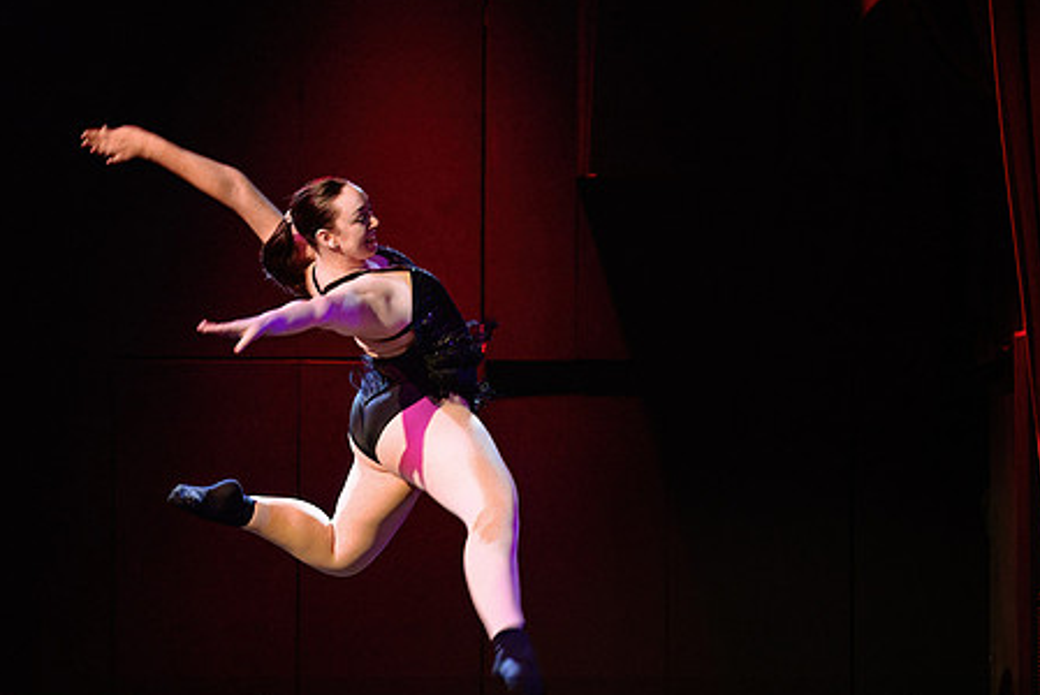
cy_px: 501
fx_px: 5579
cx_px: 458
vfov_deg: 7.1
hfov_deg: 10.6
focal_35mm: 193
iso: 1600
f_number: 2.8
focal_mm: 130
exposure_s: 1/200
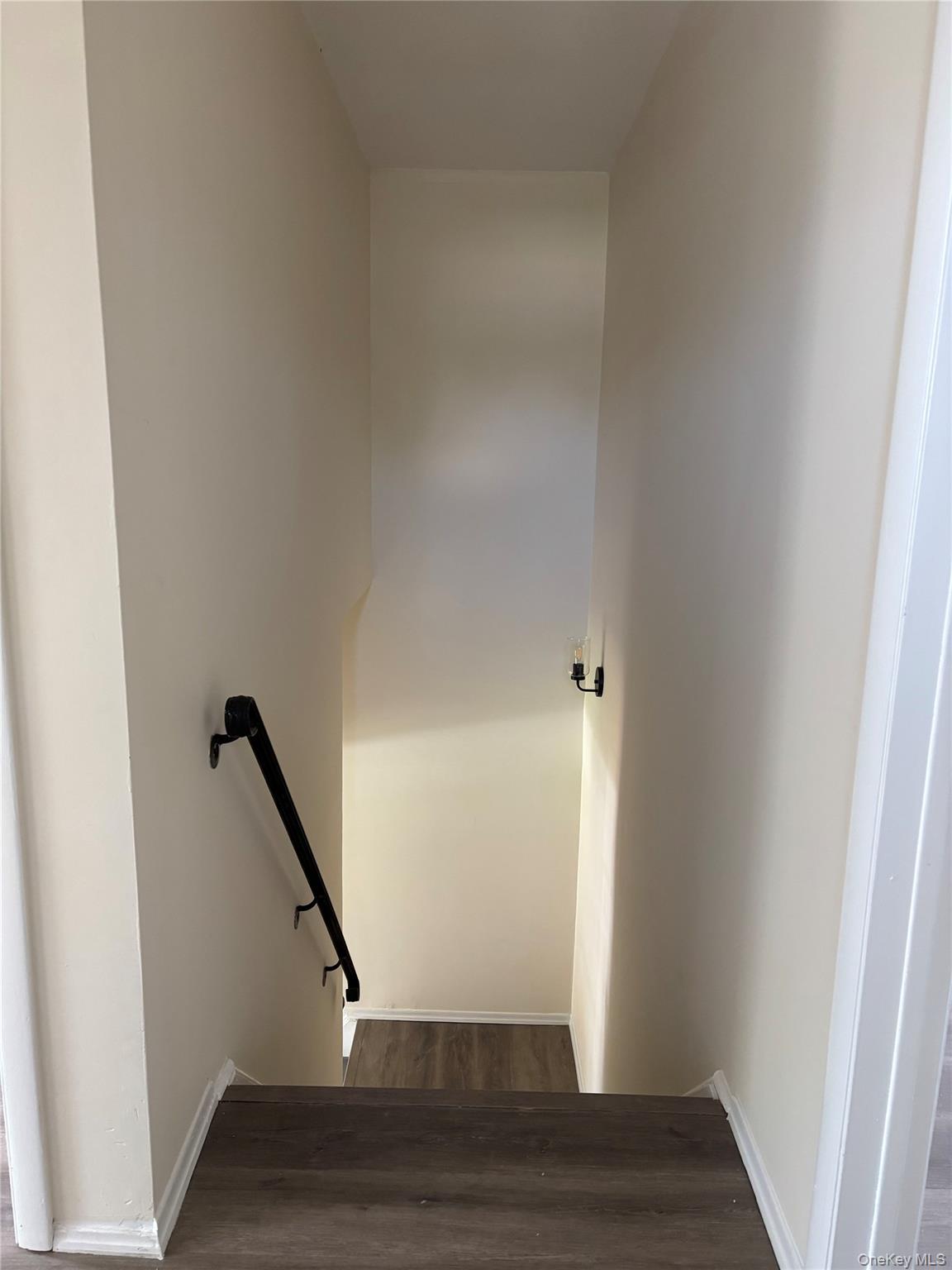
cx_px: 476
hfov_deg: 53.1
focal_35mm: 26
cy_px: 635
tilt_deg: -13.3
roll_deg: -1.3
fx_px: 953
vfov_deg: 67.3
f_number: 1.6
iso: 200
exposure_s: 1/60
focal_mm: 5.96
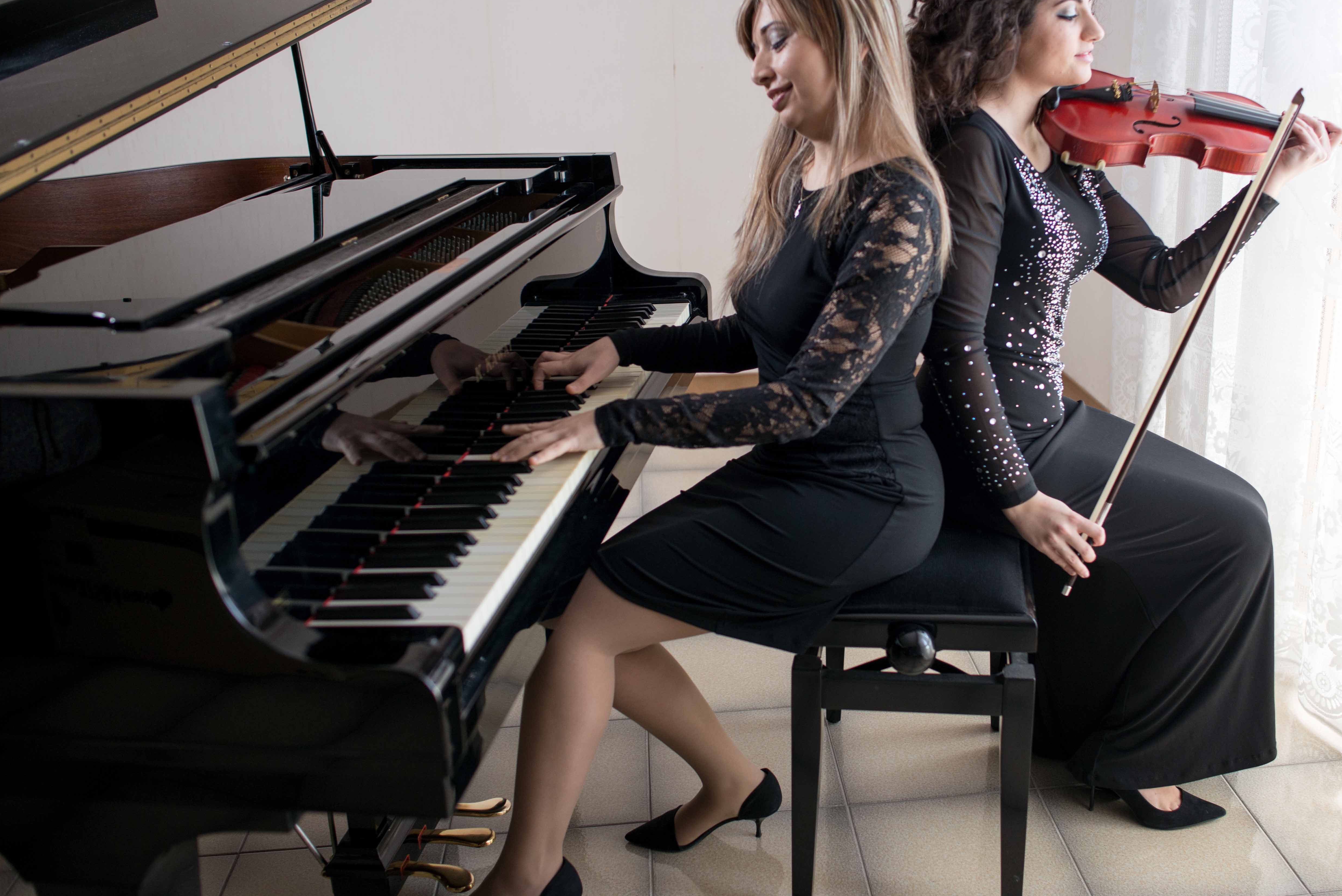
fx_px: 1268
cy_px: 401
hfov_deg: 55.3
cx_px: 809
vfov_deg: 38.9
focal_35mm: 34
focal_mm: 28
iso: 250
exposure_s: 1/60
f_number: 2.8
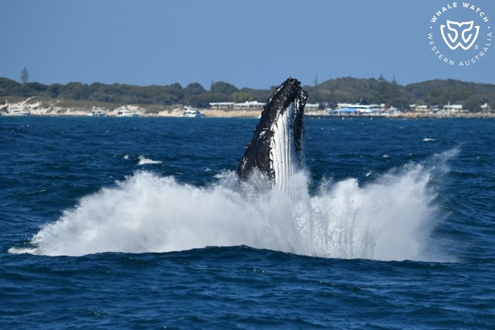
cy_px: 165
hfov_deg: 6.4
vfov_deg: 4.3
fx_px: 4399
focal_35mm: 320
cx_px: 248
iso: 720
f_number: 5.6
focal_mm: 320
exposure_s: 1/8000
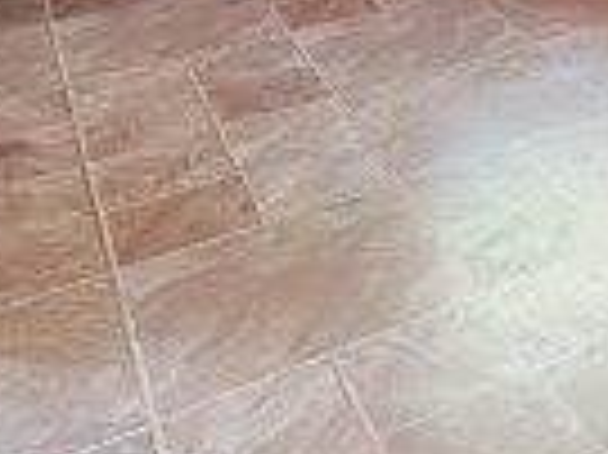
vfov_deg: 16.4
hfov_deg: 22.7
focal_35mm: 69
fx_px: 1211
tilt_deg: +0.2
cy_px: -450
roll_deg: -0.2
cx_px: 926
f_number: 2.2
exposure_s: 1/120
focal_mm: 2.22
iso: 500
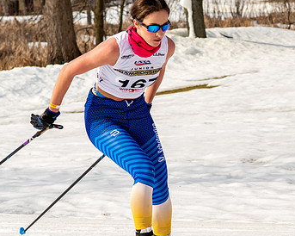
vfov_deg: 6.5
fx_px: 2059
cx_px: 192
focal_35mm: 236
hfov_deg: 8.2
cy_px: 104
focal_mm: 85
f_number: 6.3
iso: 400
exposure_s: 1/2000
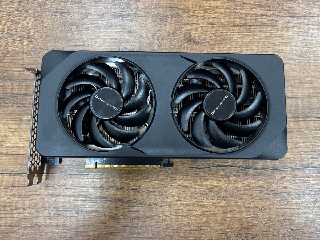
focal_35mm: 26
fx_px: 240
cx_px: 160
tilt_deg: -81.8
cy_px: 120
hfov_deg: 67.3
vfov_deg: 53.1
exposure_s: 1/50
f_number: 1.6
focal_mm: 5.96
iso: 250
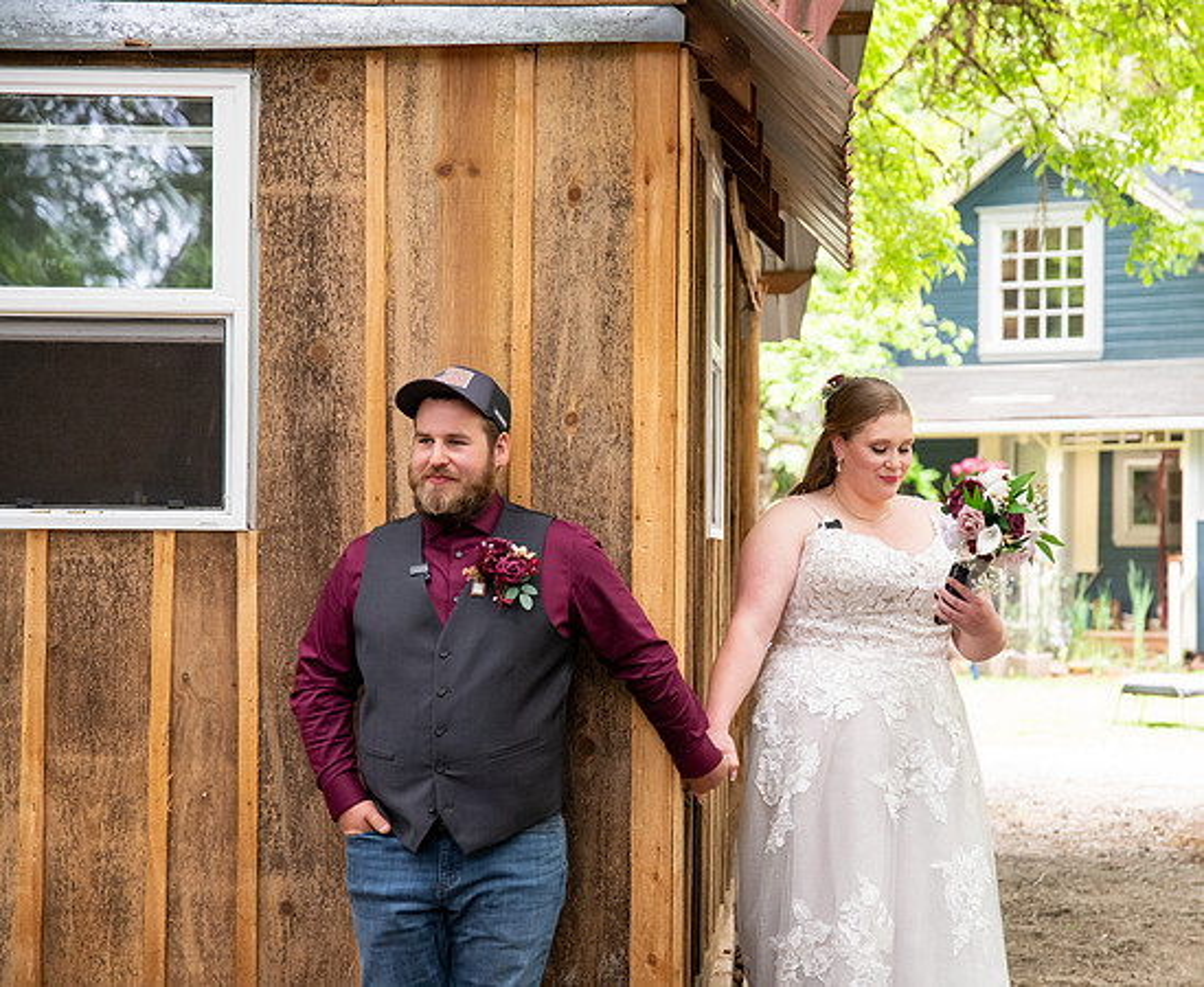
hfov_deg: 23.4
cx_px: 744
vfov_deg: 19.4
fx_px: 2894
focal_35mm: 80
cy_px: 491
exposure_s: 1/400
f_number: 4
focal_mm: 70
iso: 2500
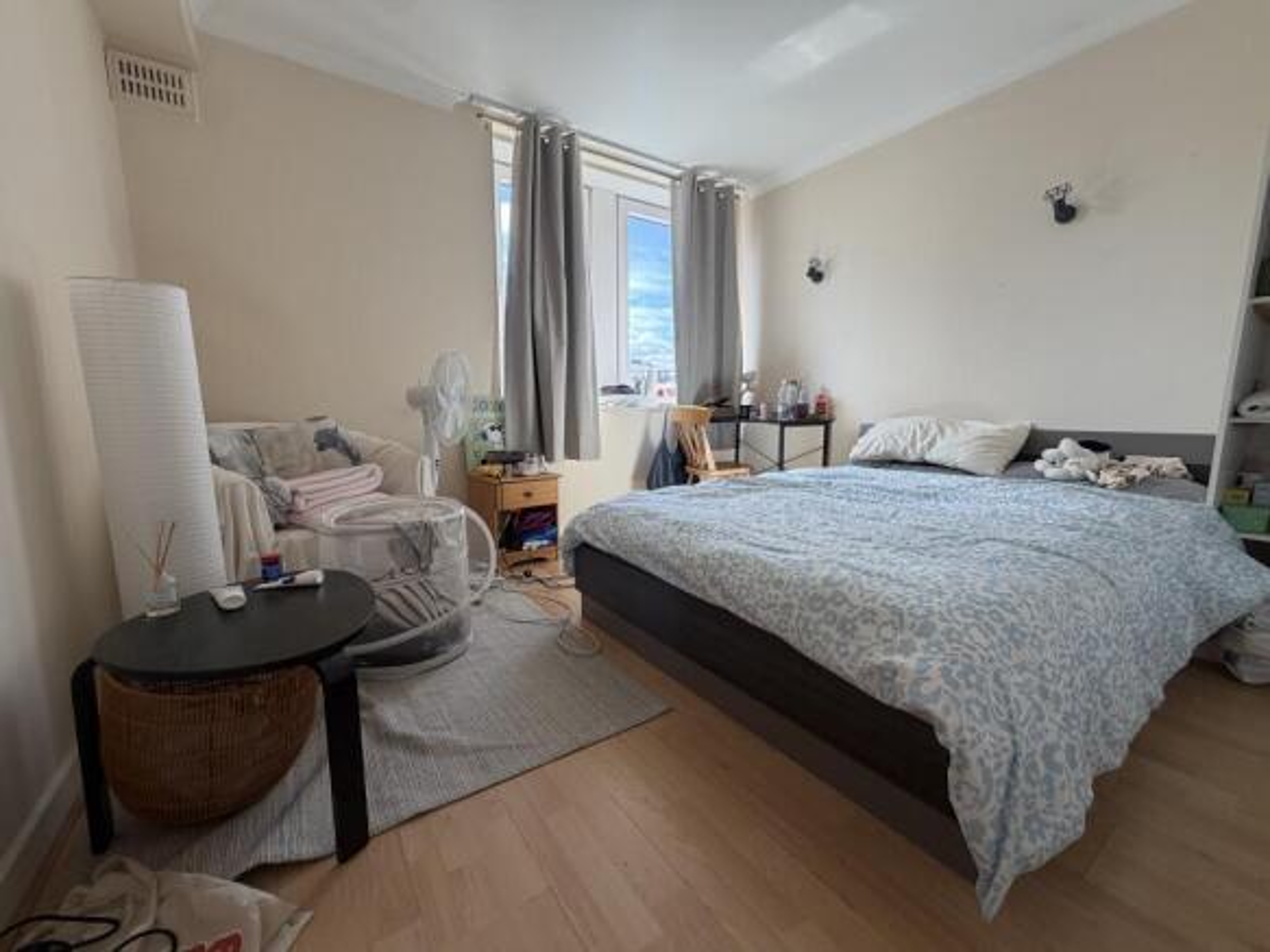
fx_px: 514
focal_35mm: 14
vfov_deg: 85.7
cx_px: 635
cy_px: 476
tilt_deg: -7.4
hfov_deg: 102.1
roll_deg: +0.0
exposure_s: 1/121
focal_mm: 2.22
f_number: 2.2
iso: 64
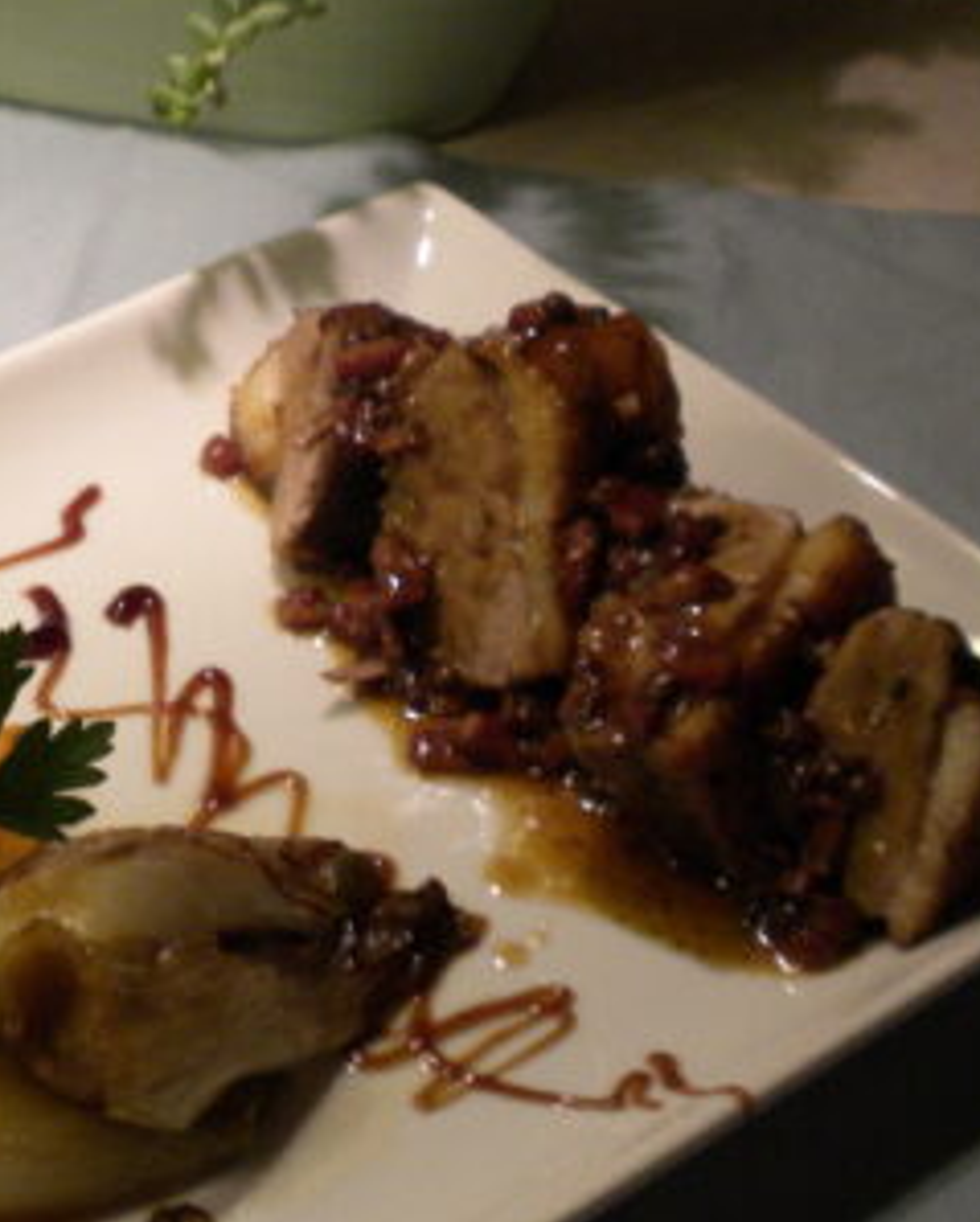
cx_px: -12
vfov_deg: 20.6
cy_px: 668
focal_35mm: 93
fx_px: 3367
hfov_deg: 16.2
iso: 162
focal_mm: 6.6
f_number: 3.5
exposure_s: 1/55.8
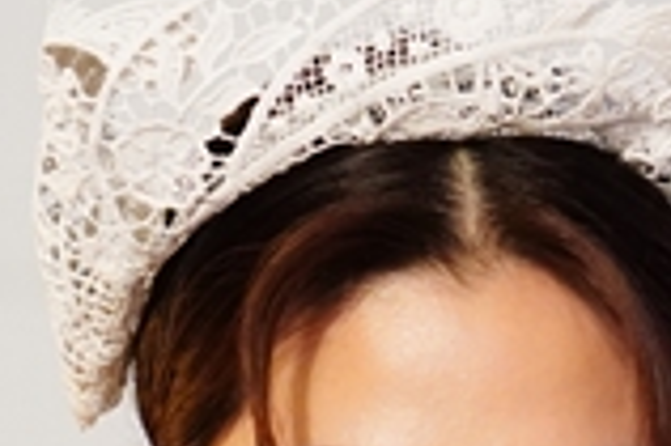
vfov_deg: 3.8
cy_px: 1002
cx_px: 510
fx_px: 6684
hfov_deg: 5.7
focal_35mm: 359
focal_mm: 63
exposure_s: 1/320
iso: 8000
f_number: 2.8
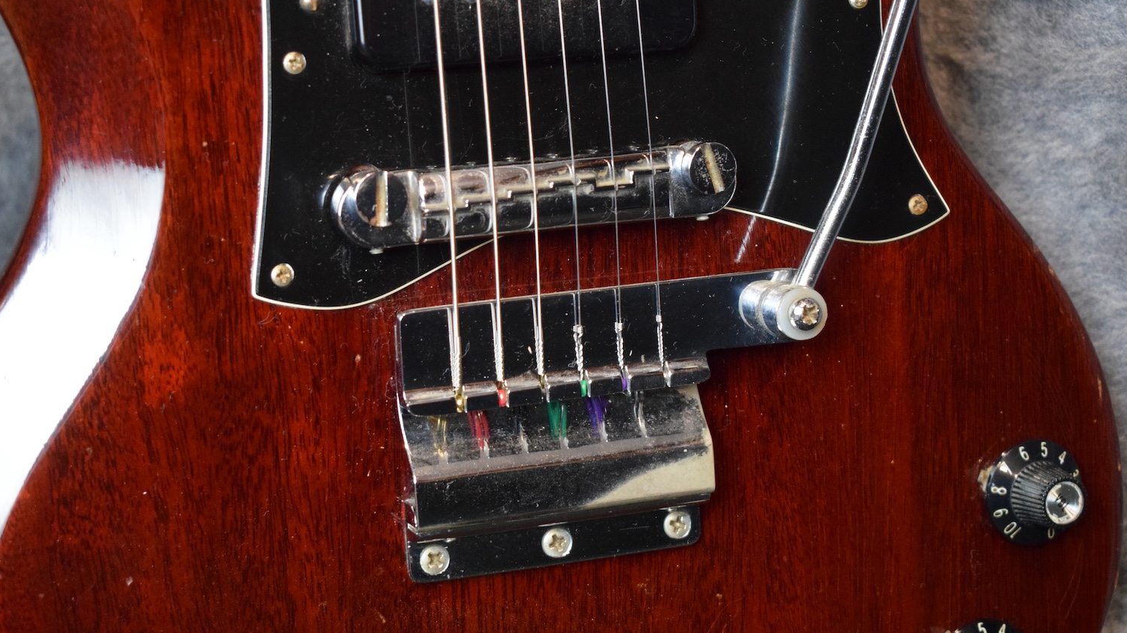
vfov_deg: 15.9
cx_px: 565
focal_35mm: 76
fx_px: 2271
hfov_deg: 27.9
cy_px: 333
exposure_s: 1/25
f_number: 5.3
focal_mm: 48
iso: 3200
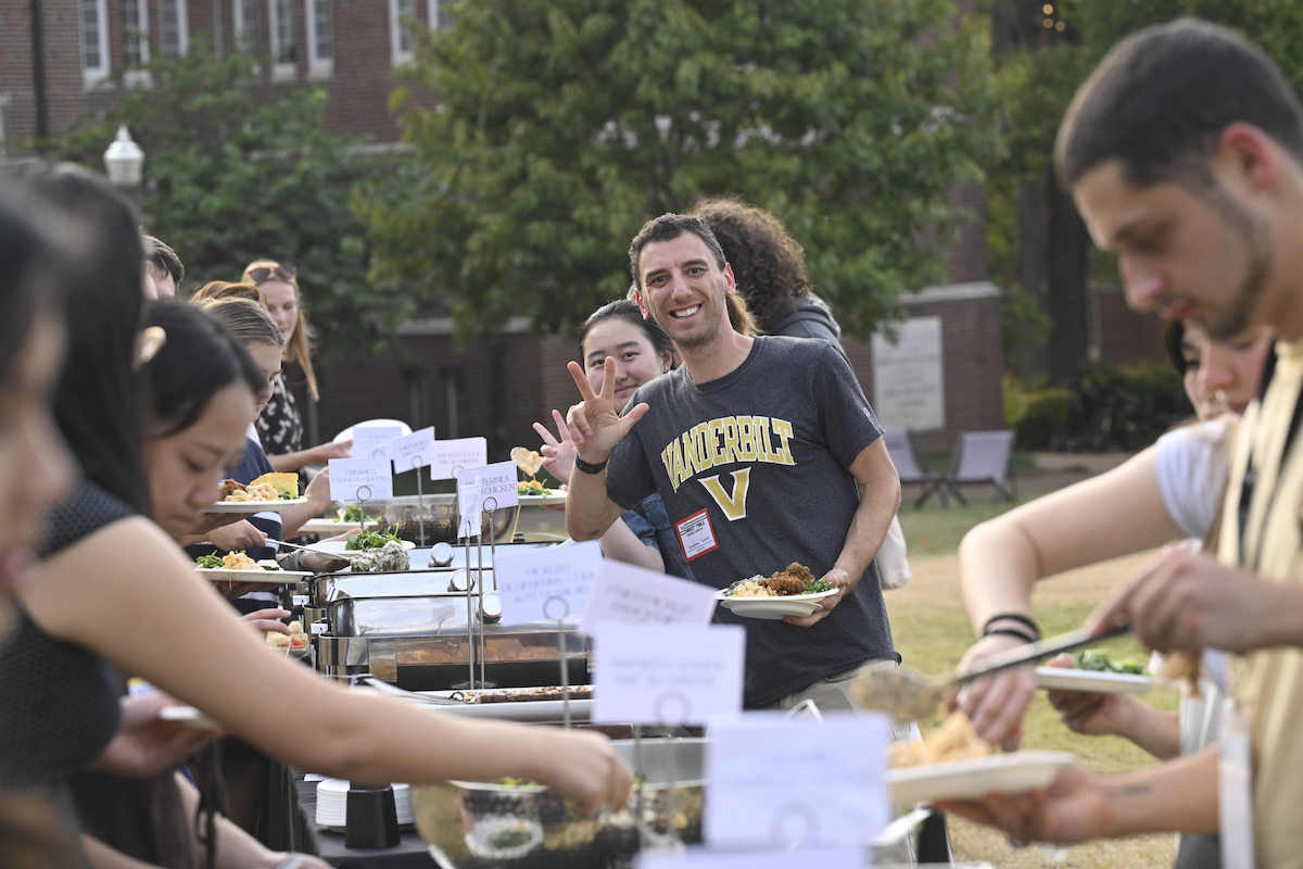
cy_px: 434
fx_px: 4162
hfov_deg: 17.8
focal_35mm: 115
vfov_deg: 11.9
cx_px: 652
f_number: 5.6
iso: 400
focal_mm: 115
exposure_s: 1/250
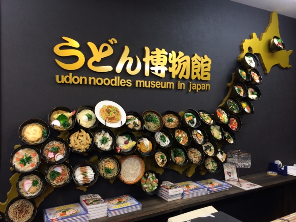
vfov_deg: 46.8
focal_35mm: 30
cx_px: 148
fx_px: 257
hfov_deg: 60.0
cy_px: 111
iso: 40
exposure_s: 1/30
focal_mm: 4.12
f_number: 2.2
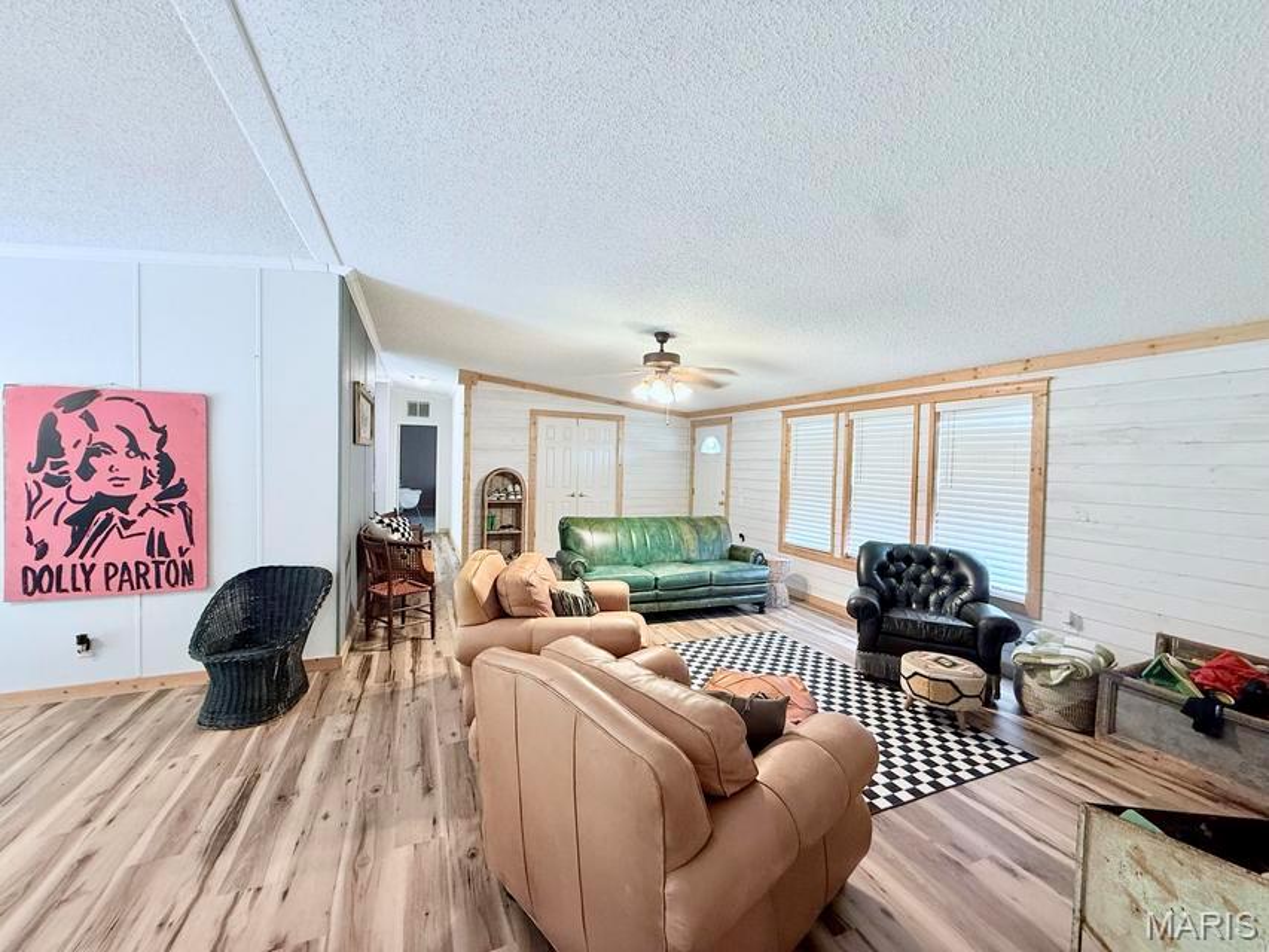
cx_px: 634
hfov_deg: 102.1
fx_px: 513
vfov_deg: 85.7
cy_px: 476
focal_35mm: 14
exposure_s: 1/60
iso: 200
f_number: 2.2
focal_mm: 2.22
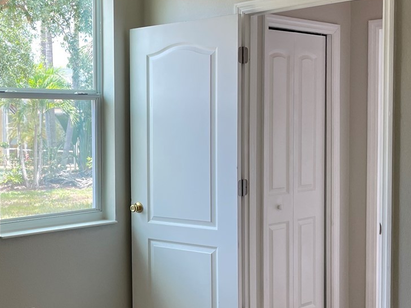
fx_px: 677
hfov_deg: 32.6
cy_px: 168
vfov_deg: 25.6
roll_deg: +1.1
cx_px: 64
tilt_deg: -4.5
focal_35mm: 57
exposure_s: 1/120
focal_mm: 4.2
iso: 50
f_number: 1.6
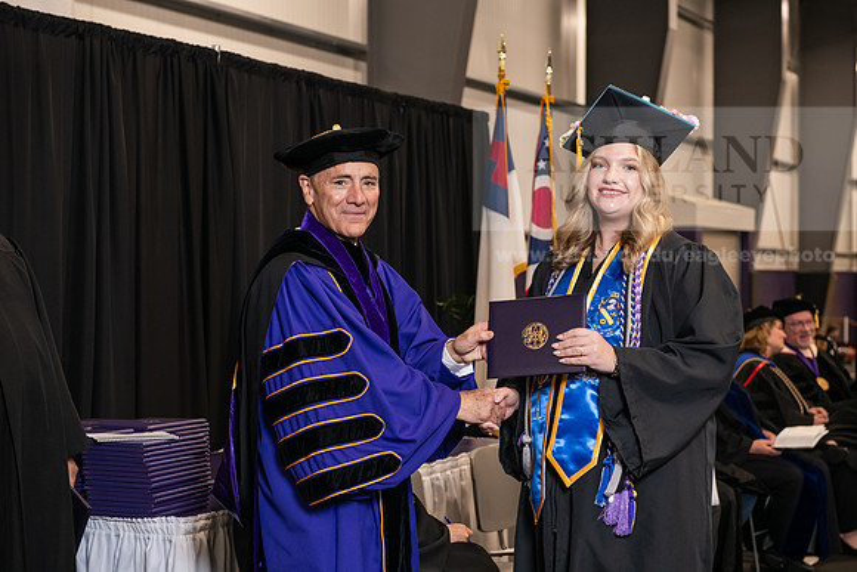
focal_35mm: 70
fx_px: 1667
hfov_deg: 28.8
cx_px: 428
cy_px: 286
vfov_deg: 19.5
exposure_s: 1/125
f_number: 5
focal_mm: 70
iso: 1600
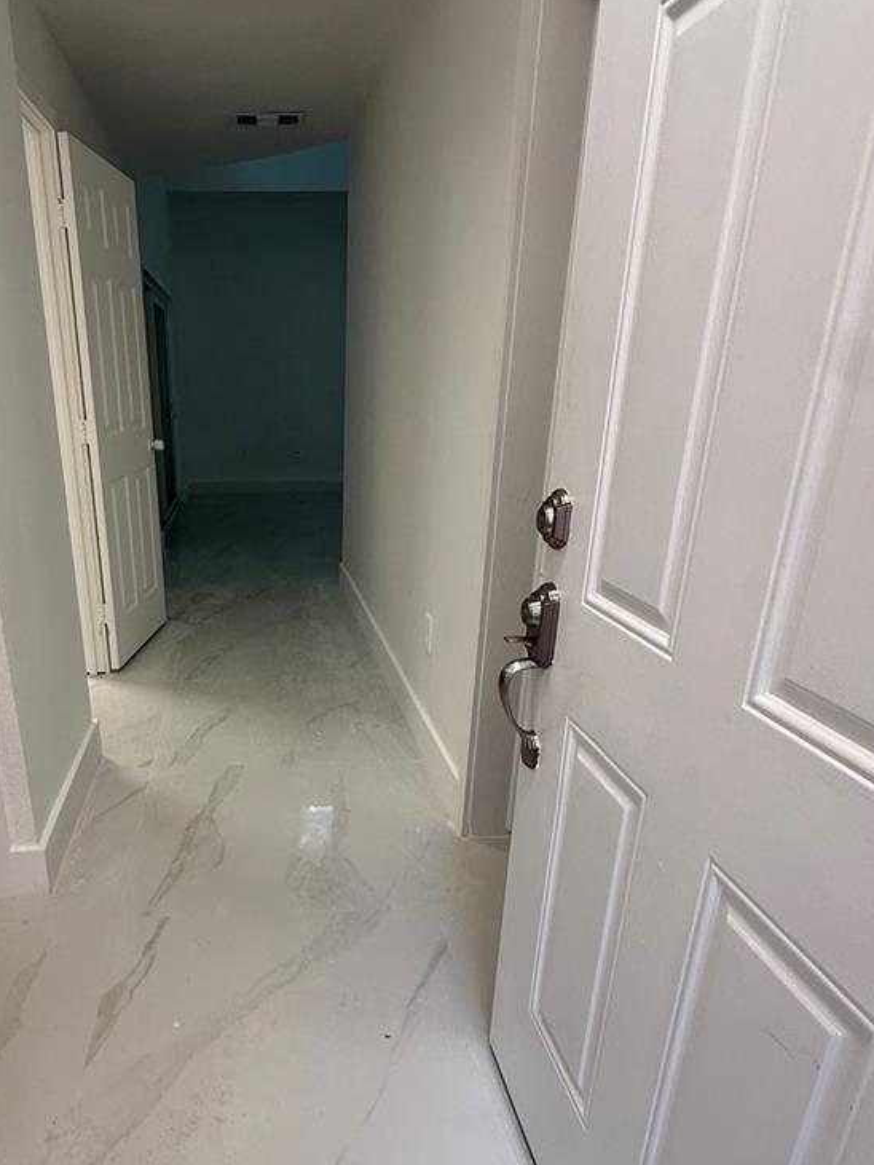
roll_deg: +0.3
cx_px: 278
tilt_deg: -20.7
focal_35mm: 23
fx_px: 774
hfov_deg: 57.4
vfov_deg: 73.2
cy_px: 693
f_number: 2.2
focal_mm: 2.22
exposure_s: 1/120
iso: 125
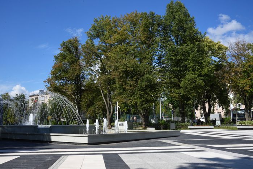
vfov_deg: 40.0
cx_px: 126
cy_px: 84
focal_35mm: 33
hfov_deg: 57.2
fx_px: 232
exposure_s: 1/60
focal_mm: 33
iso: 100
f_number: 22
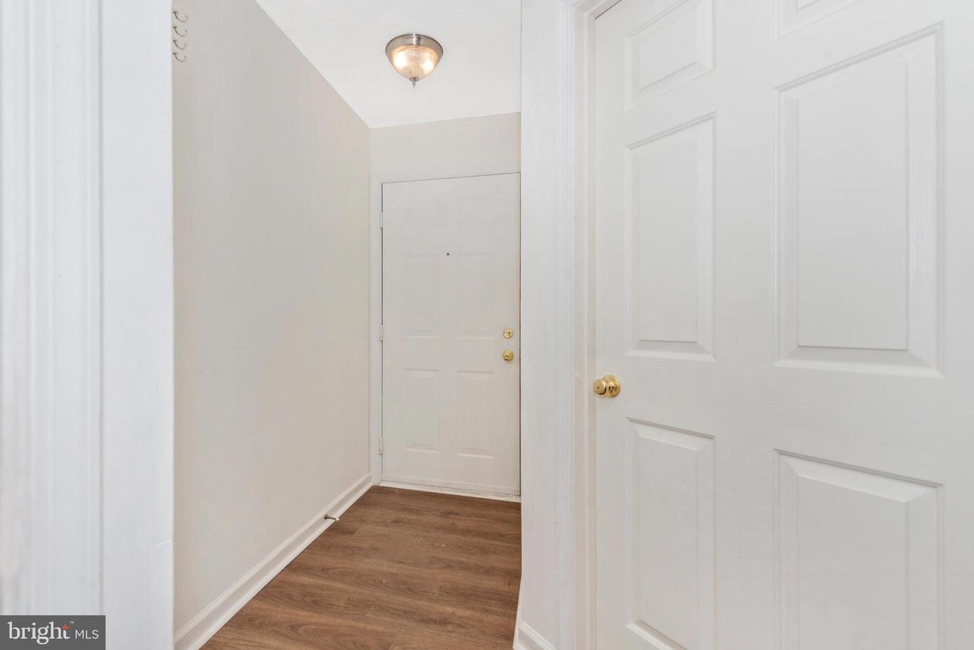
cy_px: 325
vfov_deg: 81.2
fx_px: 379
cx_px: 487
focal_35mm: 14
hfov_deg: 104.2
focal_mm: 14
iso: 125
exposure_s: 1/60
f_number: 7.1
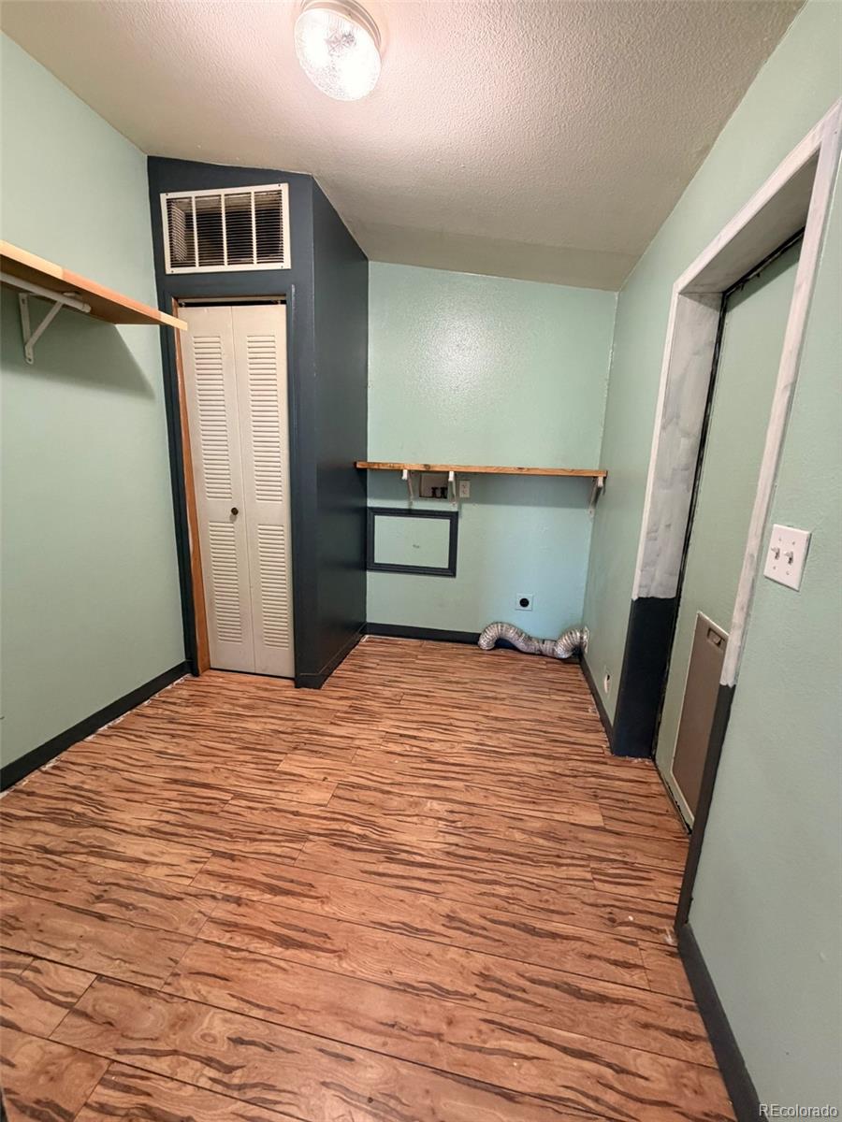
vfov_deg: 102.1
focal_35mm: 14
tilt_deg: -12.7
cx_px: 421
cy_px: 561
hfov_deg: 85.7
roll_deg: -2.2
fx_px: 454
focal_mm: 2.22
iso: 250
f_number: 2.2
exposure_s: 1/60
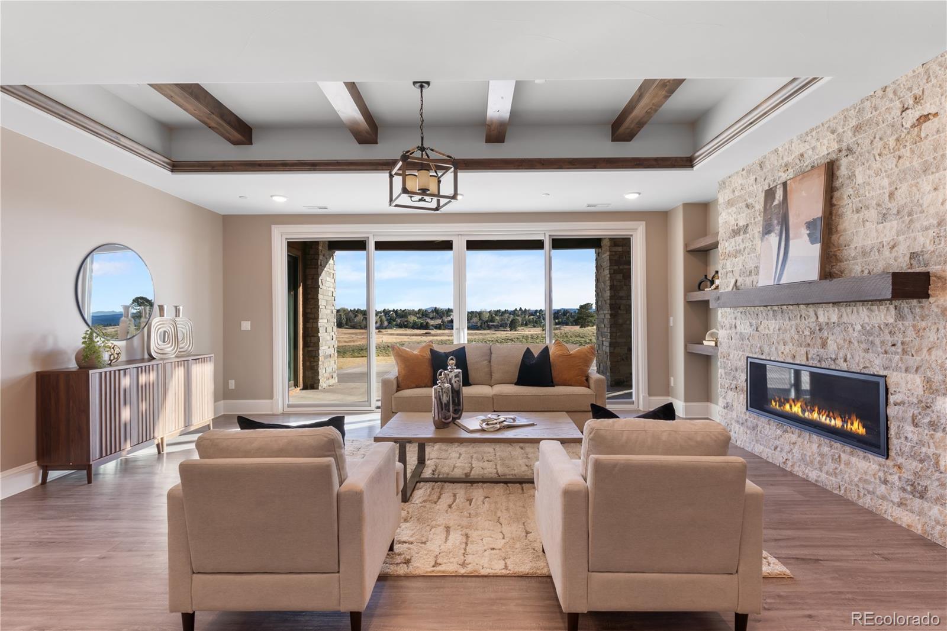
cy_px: 316
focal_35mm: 16
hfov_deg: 95.0
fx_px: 434
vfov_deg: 72.0
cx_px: 474
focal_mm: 11
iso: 100
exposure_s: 1/1.67
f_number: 9
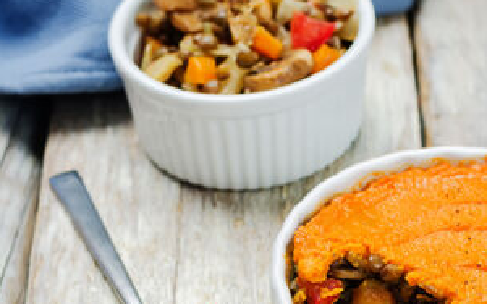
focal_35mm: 127
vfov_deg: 10.3
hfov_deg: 16.4
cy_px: 222
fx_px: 1685
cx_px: 337
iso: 100
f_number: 5.6
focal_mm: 50
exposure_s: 1/80
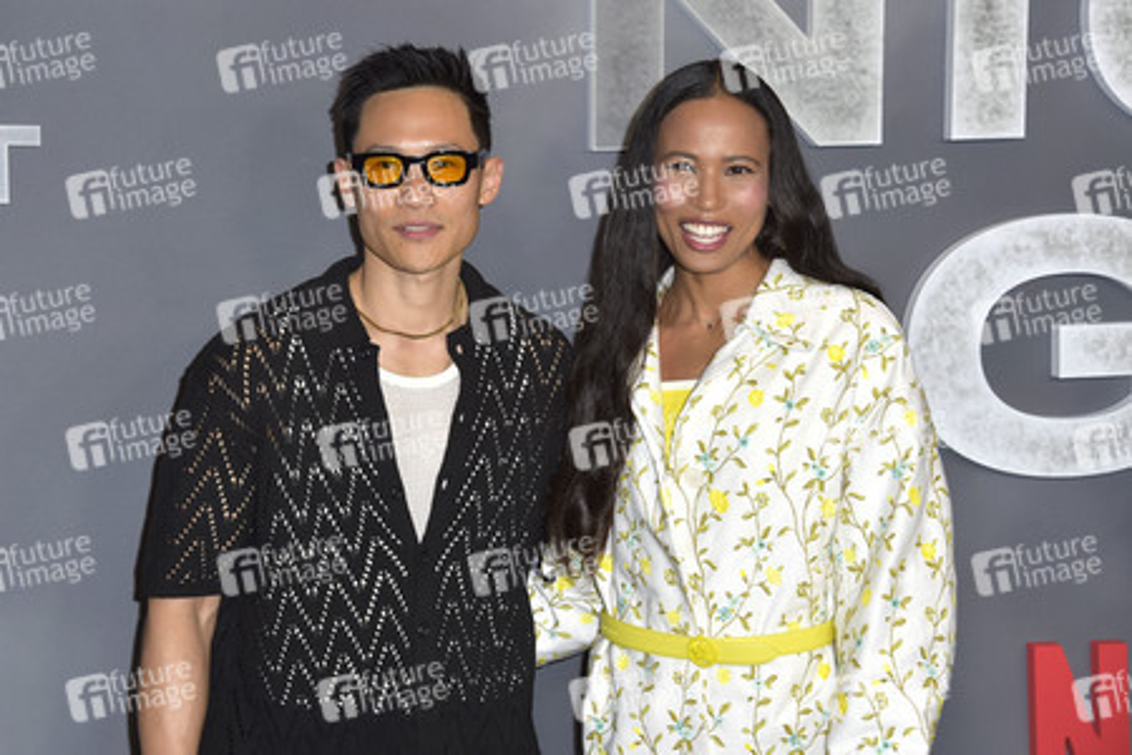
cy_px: 378
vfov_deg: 16.7
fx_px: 2578
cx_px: 566
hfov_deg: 24.8
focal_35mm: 82
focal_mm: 82
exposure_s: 1/250
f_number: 6.3
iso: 400
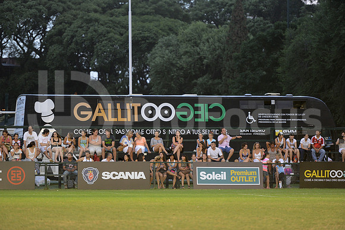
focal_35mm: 200
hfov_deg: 10.3
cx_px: 172
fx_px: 1917
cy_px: 115
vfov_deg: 6.9
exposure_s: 1/160
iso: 1000
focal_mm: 200
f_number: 2.8
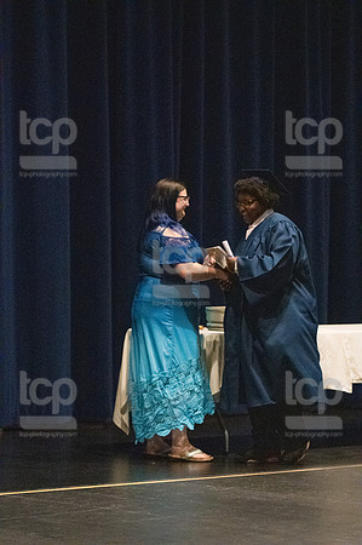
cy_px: 272
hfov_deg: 8.3
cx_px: 181
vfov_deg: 12.5
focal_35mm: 165
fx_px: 2494
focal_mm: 110
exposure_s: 1/400
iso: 10000
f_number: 3.2
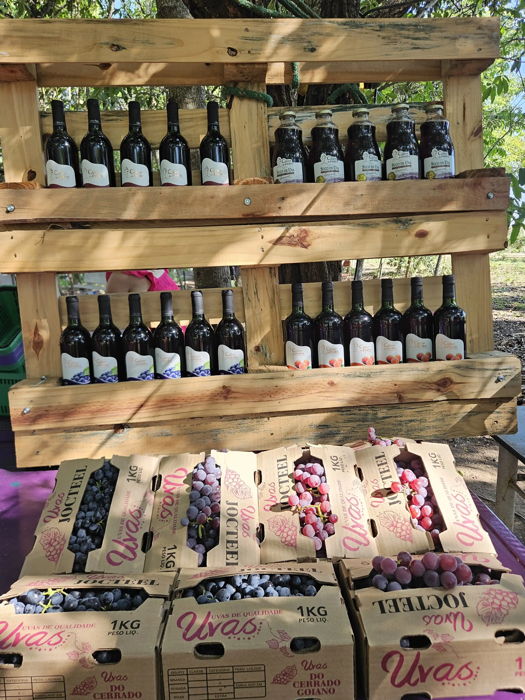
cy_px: 335
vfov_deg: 69.4
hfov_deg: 54.9
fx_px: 506
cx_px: 257
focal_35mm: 25
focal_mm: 5.4
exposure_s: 1/180
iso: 50
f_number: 1.8
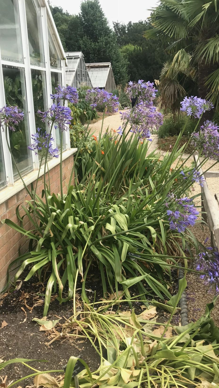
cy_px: 209
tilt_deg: -15.0
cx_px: 120
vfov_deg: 53.9
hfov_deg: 32.0
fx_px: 382
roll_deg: +2.1
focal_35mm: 37
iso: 20
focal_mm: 3.99
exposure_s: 1/736
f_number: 1.8
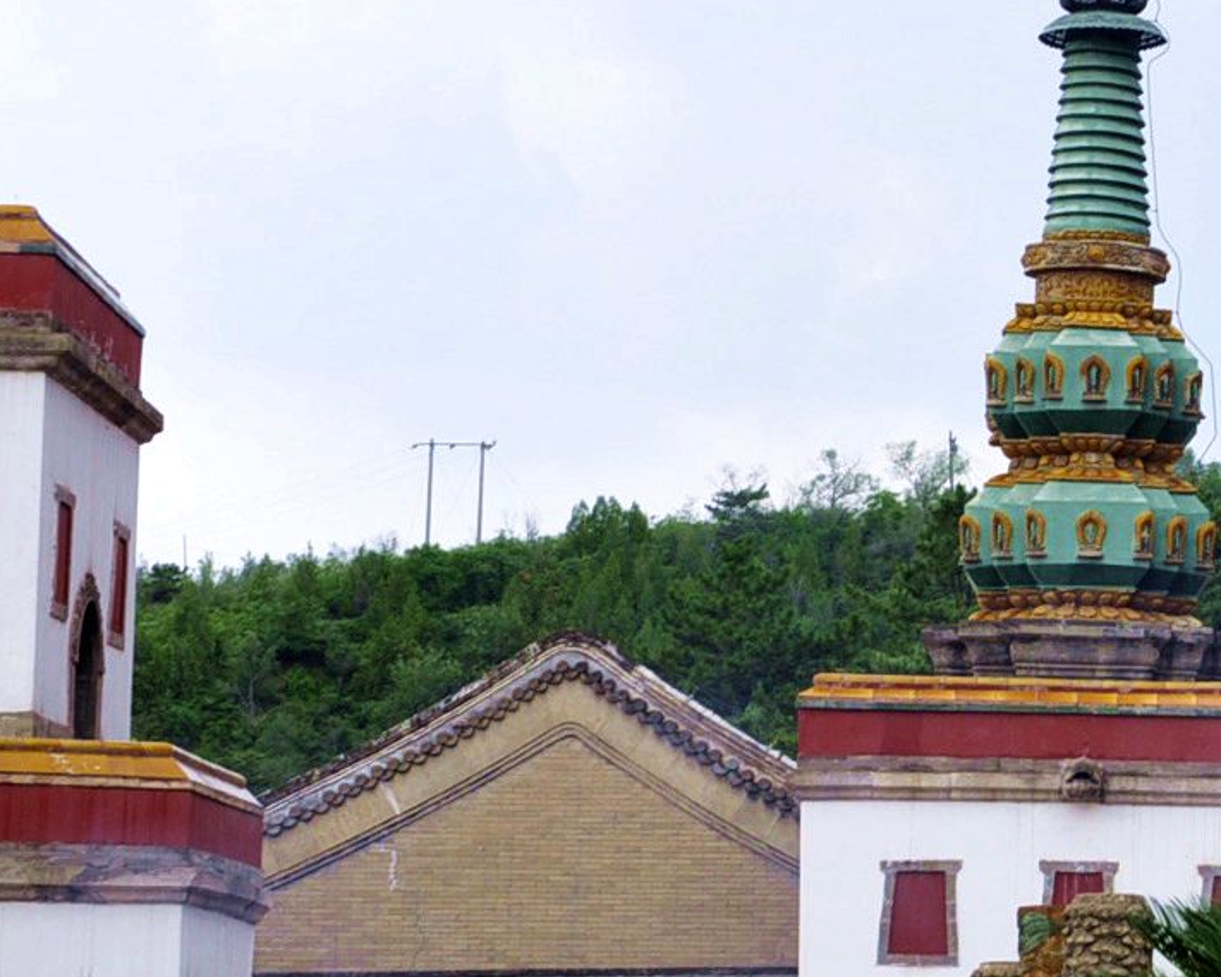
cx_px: 1776
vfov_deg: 10.4
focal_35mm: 148
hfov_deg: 12.4
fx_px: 5364
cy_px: 469
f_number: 9
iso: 400
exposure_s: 1/160
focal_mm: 35
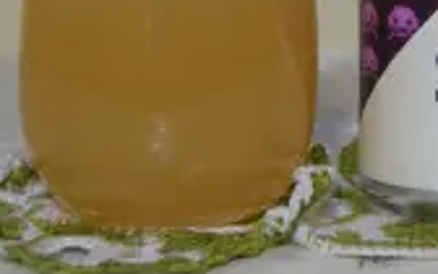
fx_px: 1743
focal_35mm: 146
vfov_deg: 8.9
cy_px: -61
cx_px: 331
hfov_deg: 14.3
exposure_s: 1/60
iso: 800
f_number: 5
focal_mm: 40
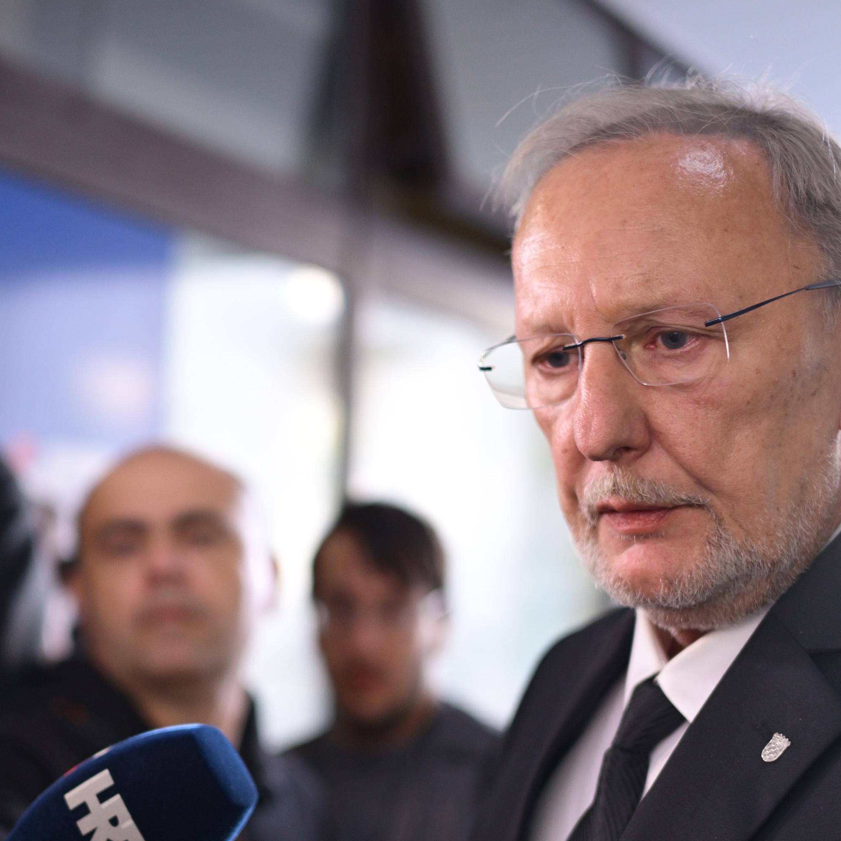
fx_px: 1842
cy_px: 504
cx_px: 307
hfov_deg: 25.6
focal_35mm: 67
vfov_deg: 25.7
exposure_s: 1/160
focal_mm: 40
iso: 1250
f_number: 2
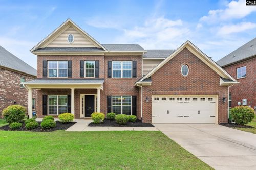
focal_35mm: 16
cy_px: 85
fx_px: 117
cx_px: 128
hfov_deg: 95.0
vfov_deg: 72.0
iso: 200
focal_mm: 11
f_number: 6.3
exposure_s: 1/160
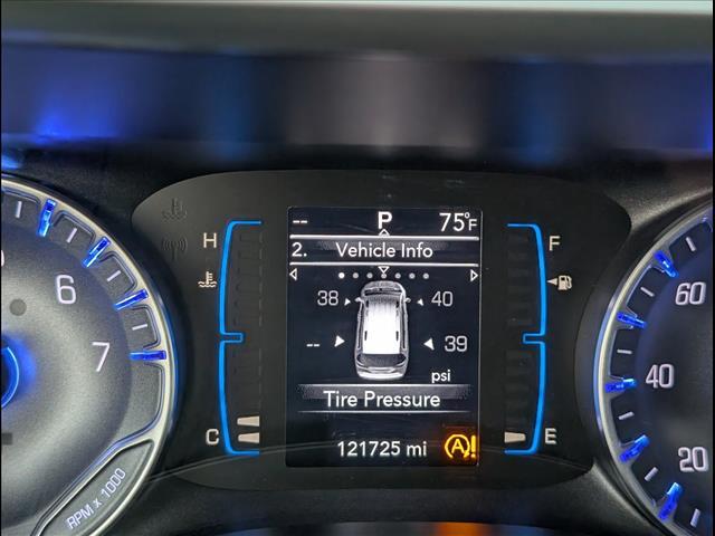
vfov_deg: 29.7
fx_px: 1012
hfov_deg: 38.9
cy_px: 268
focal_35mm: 49
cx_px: 358
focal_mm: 6.9
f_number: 1.68
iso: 197
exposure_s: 1/99
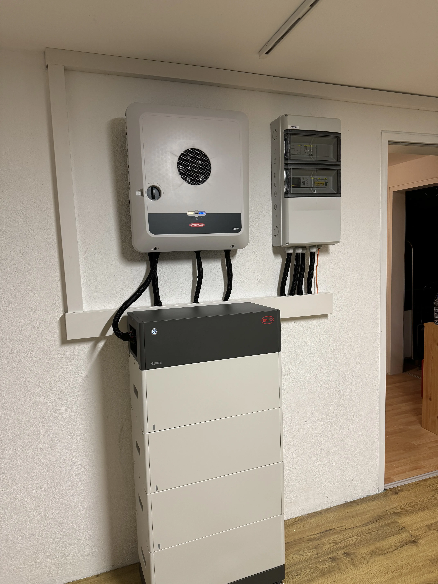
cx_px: 219
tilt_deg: -6.2
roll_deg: +1.7
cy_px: 292
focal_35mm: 24
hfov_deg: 56.8
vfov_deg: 71.6
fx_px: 405
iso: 200
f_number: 1.78
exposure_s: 1/50
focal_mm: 6.86
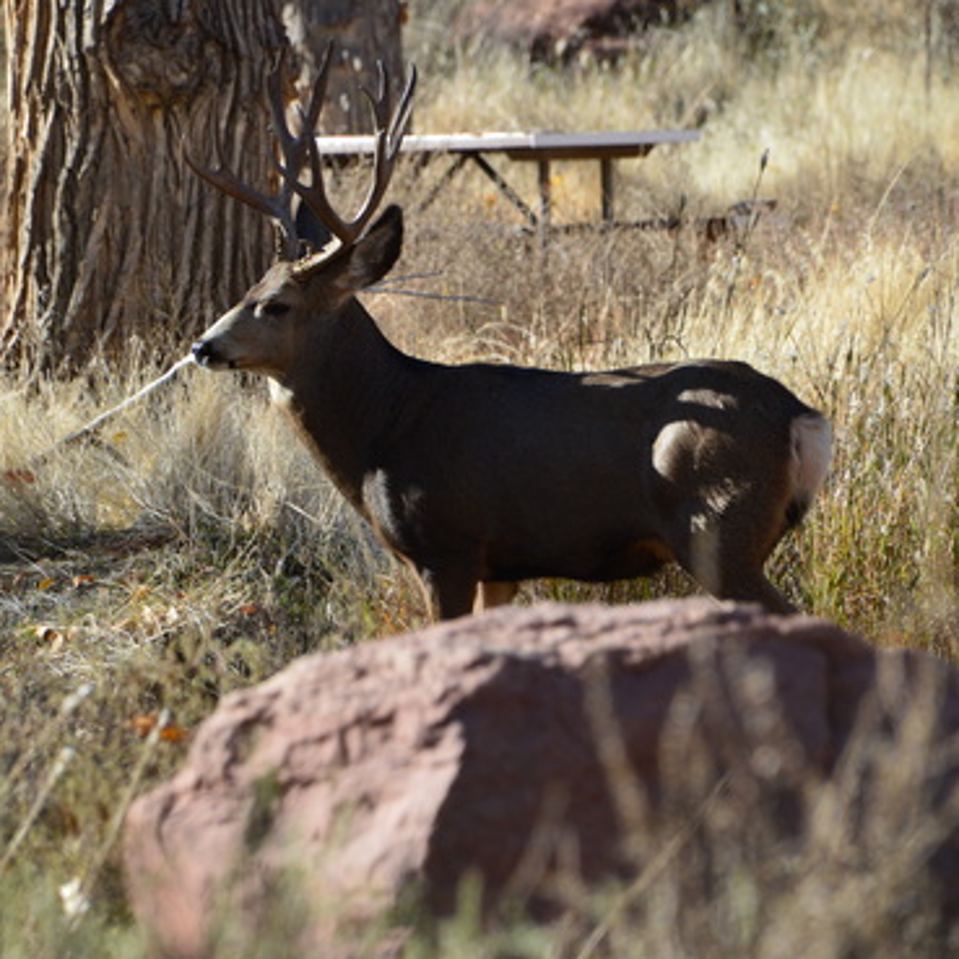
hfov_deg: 3.0
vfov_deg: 3.0
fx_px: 18148
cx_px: 405
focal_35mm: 579
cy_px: 478
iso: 400
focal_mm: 300
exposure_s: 1/320
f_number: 10
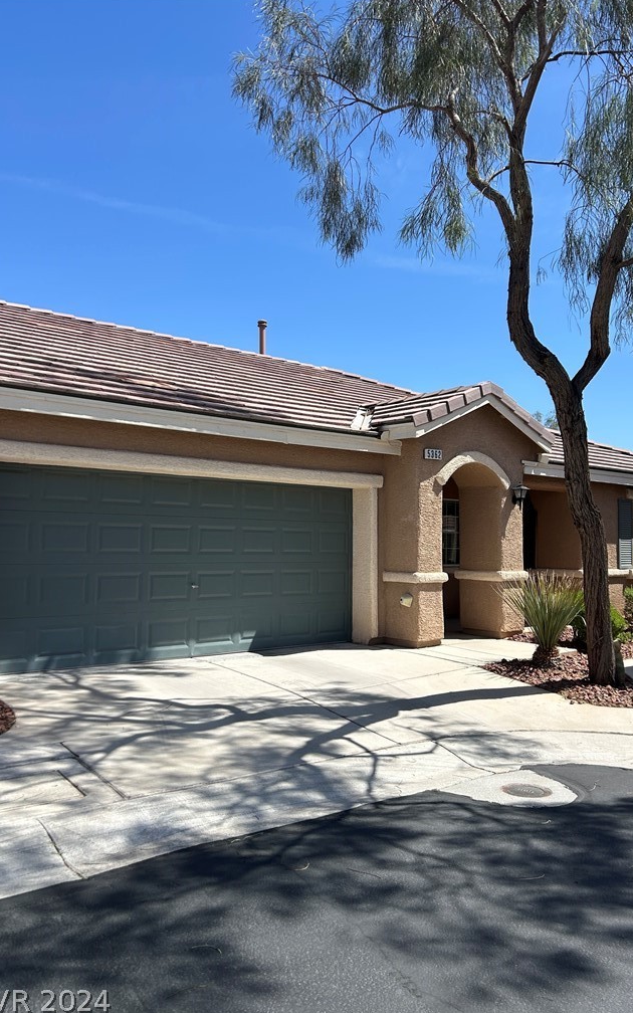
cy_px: 510
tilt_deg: +2.1
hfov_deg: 44.5
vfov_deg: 66.5
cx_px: 353
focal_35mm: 28
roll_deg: -0.4
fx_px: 773
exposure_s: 1/4274
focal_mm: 5.7
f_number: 1.5
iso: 50
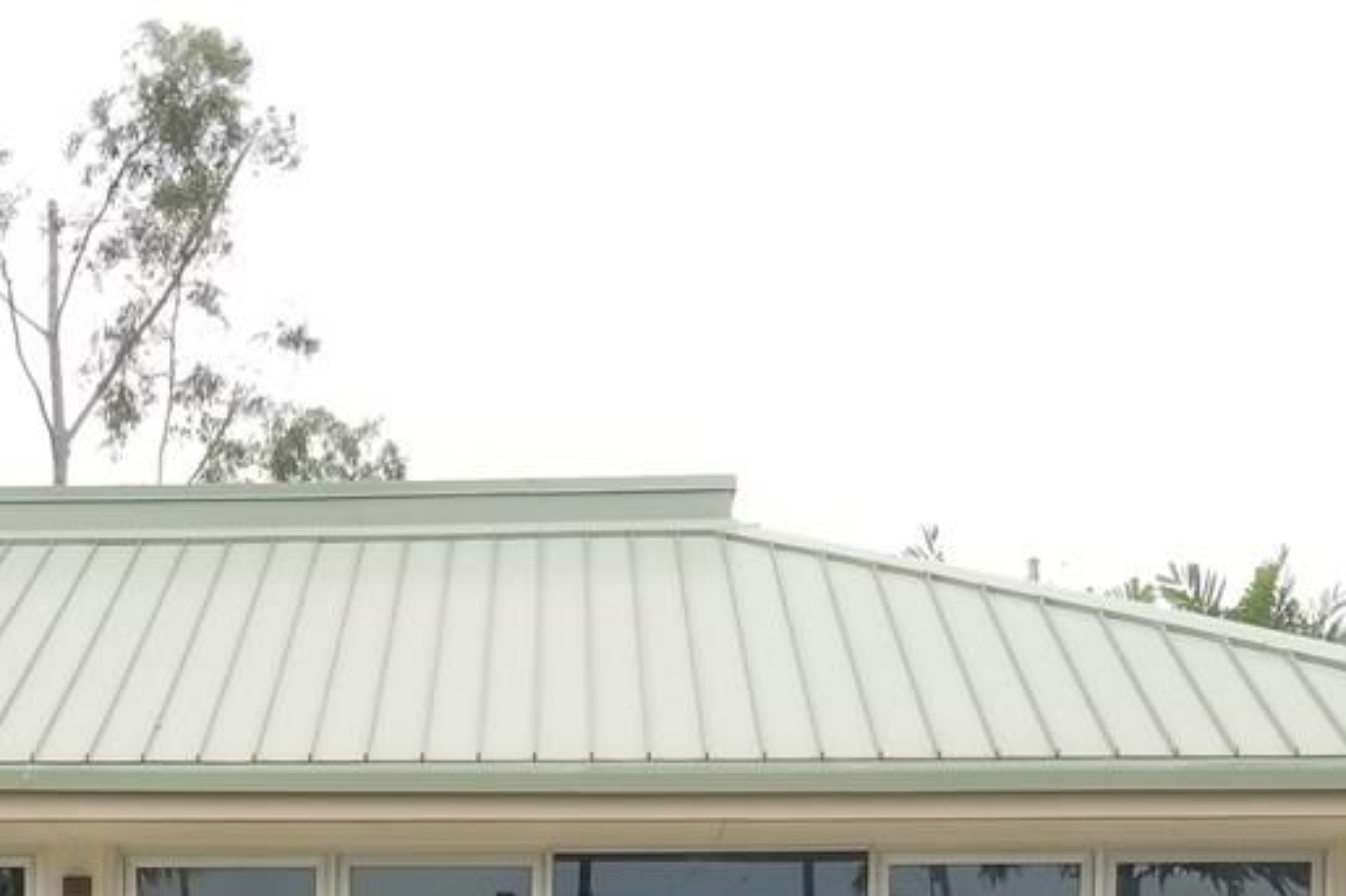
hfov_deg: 23.7
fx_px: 3139
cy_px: 1275
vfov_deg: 15.2
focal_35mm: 84
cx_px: 204
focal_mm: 4.3
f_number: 1.7
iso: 50
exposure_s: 1/662
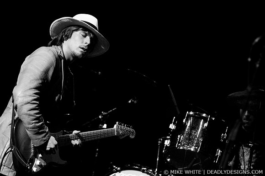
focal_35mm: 240
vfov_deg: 5.7
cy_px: 88
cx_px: 132
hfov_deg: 8.6
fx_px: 1764
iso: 1000
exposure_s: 1/400
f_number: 3.2
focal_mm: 160
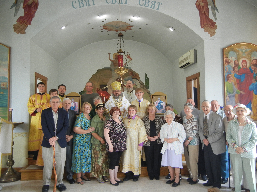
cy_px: 96
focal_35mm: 30
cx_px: 128
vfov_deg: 46.8
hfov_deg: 60.0
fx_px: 223
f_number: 3.5
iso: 383
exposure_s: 1/30
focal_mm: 5.4
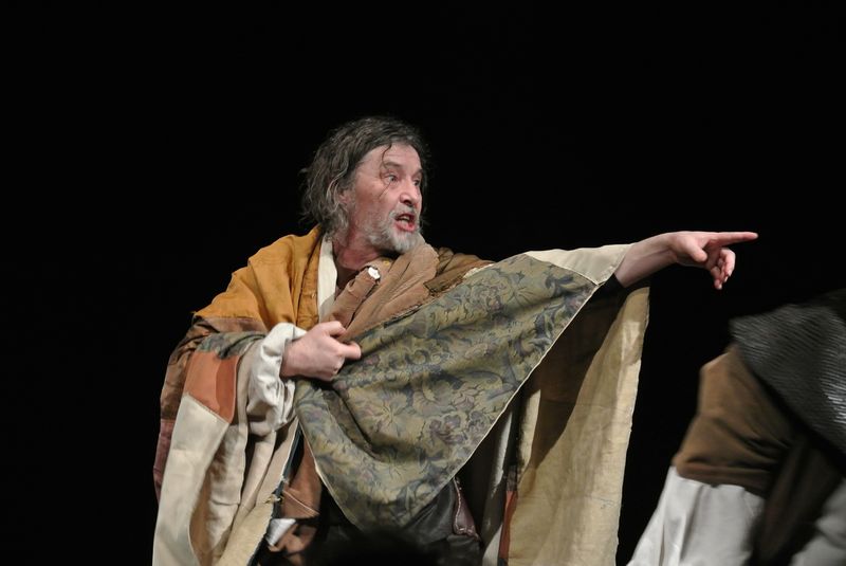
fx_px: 2611
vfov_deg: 12.4
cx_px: 423
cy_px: 283
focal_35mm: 111
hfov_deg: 18.4
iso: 900
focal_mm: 41.2
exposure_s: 1/80
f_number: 4
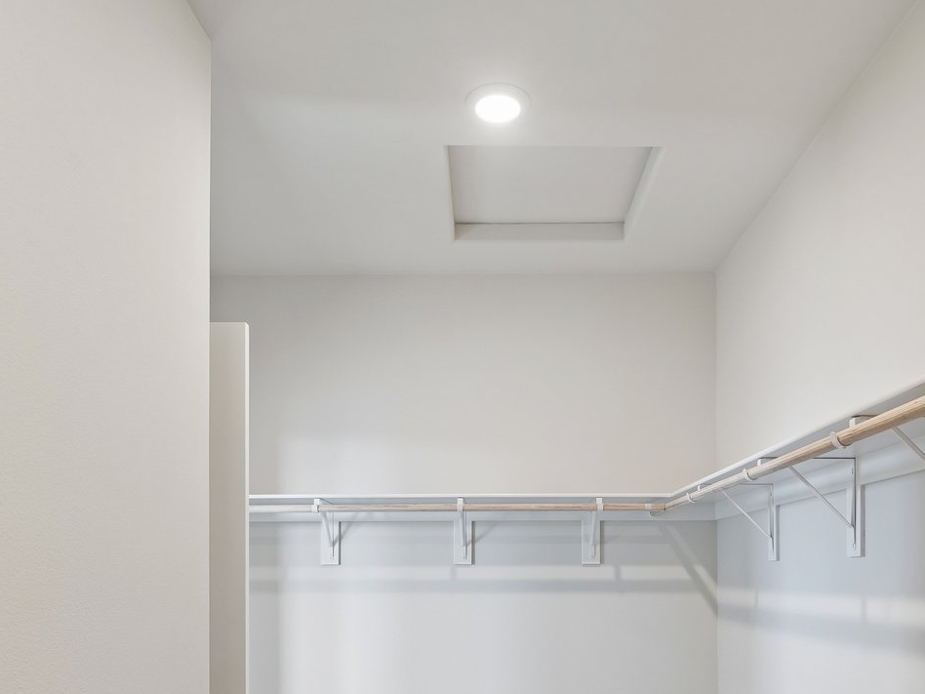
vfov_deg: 48.2
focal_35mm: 27
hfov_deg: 65.2
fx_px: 721
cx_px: 509
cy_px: 564
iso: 400
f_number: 8
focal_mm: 13
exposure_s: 1/13
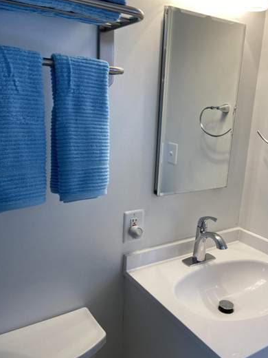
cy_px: 183
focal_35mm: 32
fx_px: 330
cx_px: 151
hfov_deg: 44.1
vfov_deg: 56.8
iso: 80
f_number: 1.8
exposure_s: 1/120
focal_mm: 4.25
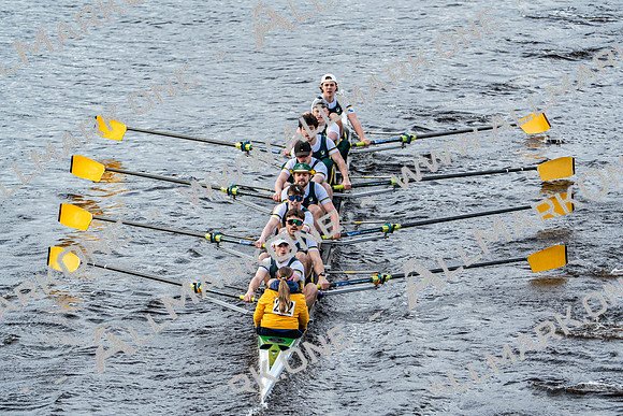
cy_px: 208
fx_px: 6560
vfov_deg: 3.6
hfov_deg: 5.4
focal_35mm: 379
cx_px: 312
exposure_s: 1/1250
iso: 640
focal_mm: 379
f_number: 6.3
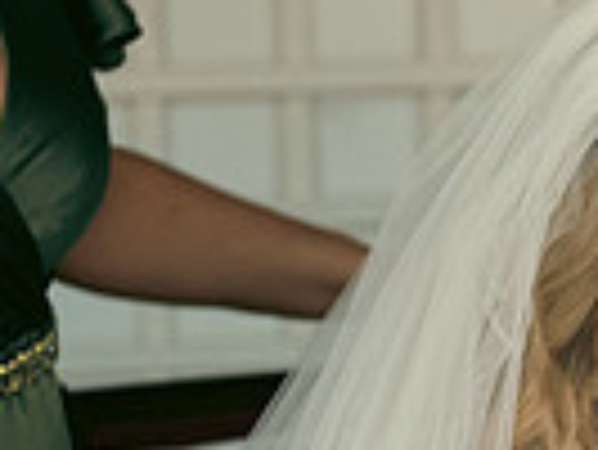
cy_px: 457
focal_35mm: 293
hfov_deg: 6.6
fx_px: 5066
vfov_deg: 5.1
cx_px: 1084
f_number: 3.5
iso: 320
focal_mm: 70
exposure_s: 1/250
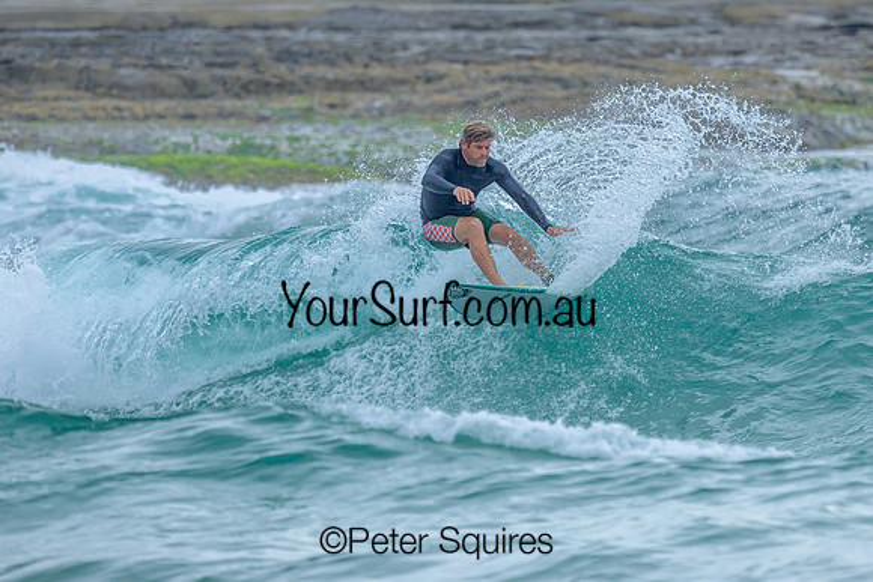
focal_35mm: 1100
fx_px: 26671
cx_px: 508
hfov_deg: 1.9
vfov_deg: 1.3
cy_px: 276
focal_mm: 800
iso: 640
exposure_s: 1/2500
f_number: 6.3
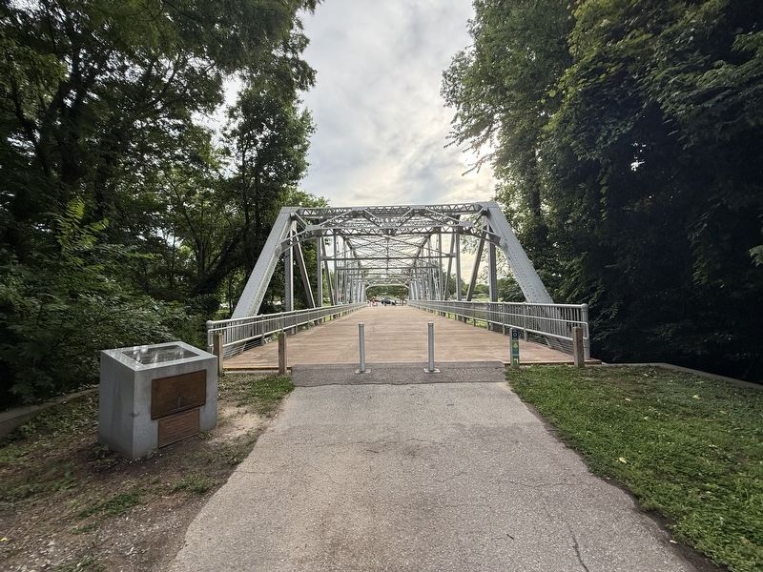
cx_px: 382
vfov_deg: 85.7
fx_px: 309
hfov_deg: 102.1
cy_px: 286
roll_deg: +0.6
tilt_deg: +4.4
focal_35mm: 14
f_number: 2.2
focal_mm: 2.22
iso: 50
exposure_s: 1/540
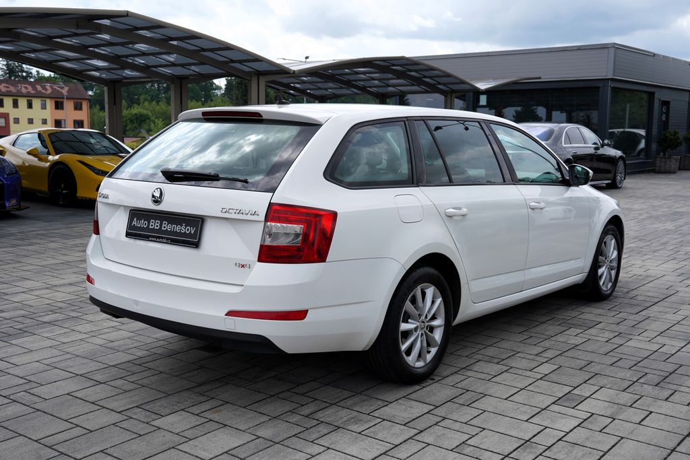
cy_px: 230
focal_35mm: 40
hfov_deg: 48.5
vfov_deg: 33.4
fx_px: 767
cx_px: 345
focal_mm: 40
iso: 100
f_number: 8
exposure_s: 1/250
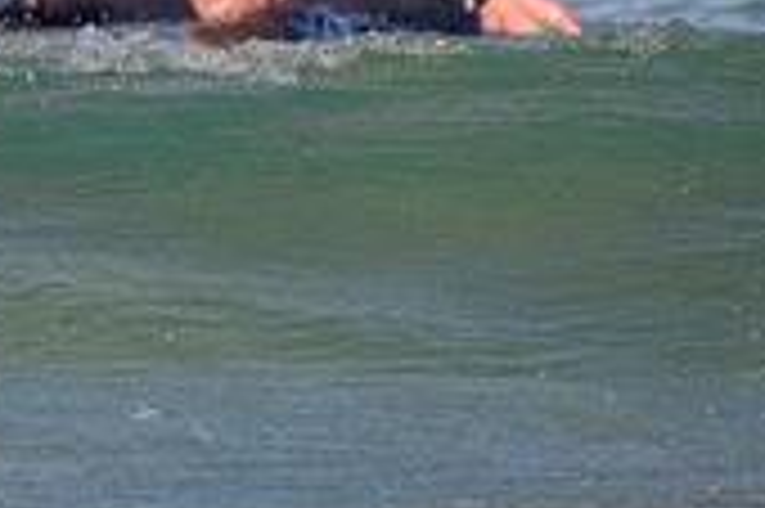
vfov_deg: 0.7
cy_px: 79
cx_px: -786
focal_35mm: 2097
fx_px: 44517
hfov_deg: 1.0
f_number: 5.6
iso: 250
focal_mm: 500
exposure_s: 1/2000
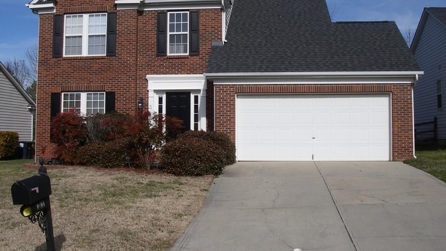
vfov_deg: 28.3
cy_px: 96
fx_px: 497
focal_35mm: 42
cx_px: 225
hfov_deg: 48.3
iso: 80
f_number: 6.6
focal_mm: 6.3
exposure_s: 1/500
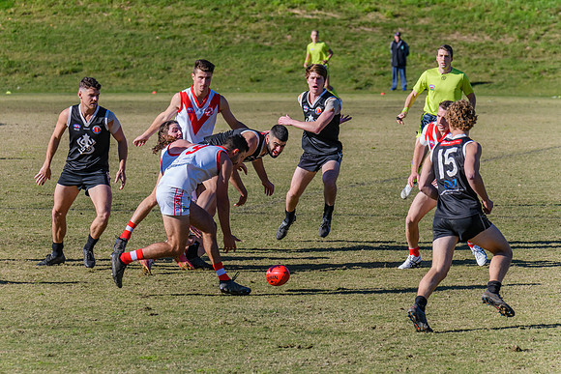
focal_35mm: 270
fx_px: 4212
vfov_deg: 5.1
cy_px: 164
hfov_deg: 7.6
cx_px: 246
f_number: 8
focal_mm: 240
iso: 800
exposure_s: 1/1600
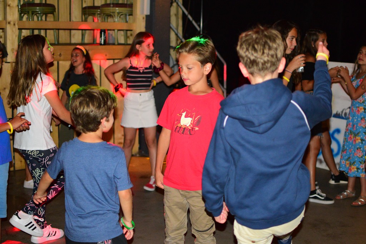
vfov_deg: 25.8
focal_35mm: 52
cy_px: 122
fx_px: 534
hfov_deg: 37.8
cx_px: 183
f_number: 1.8
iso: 3200
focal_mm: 35
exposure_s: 1/200
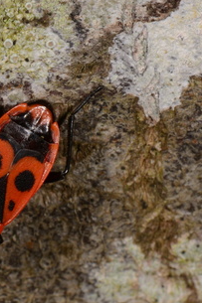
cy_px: 223
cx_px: 7
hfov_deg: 4.2
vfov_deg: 6.2
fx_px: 2783
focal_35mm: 330
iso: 100
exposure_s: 1/60
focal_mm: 85
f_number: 25
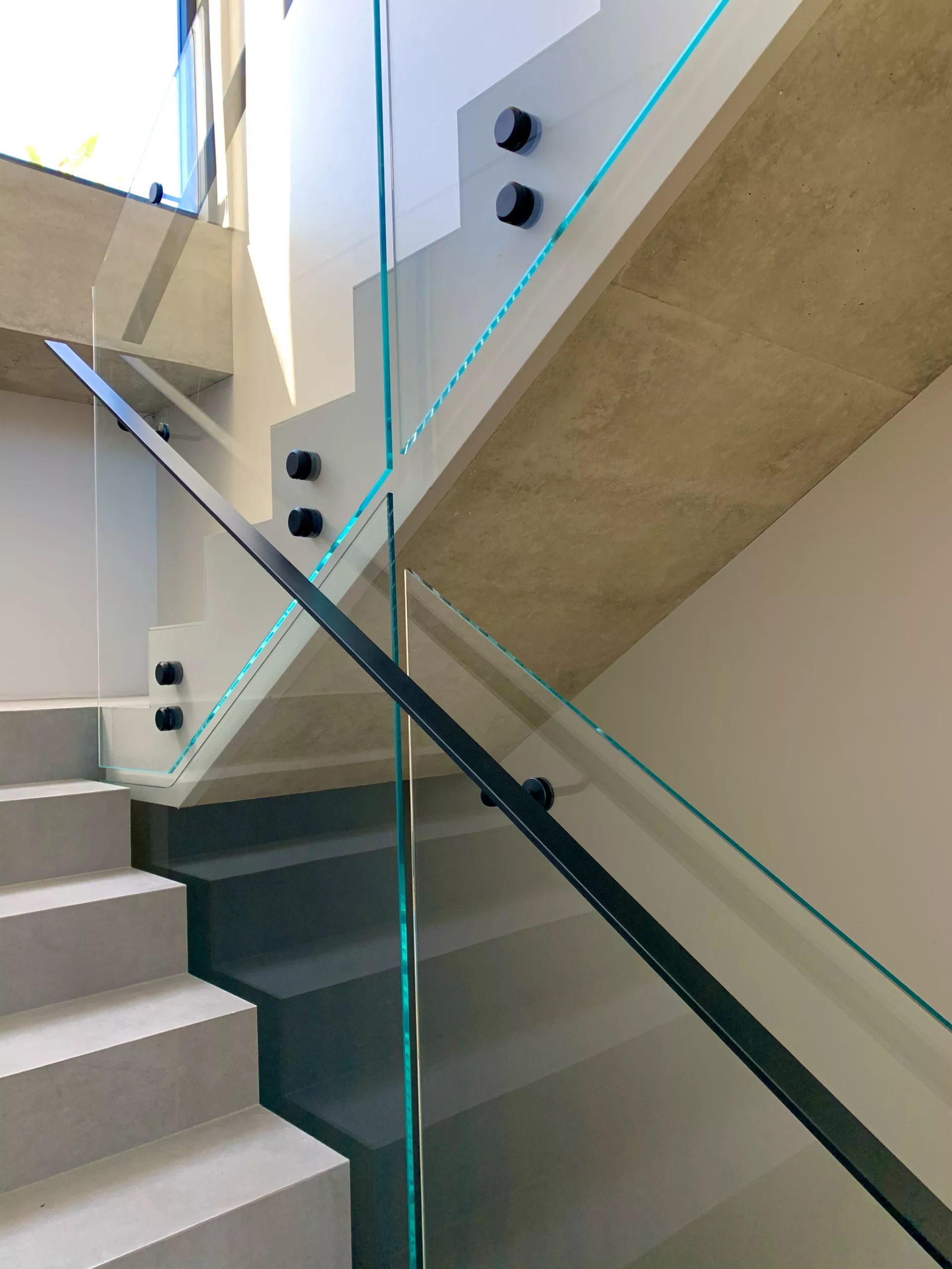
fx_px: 953
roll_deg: +1.6
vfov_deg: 67.3
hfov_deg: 53.1
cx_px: 476
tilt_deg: +3.9
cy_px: 634
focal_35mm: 26
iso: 64
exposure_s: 1/121
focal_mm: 4.25
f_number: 1.8
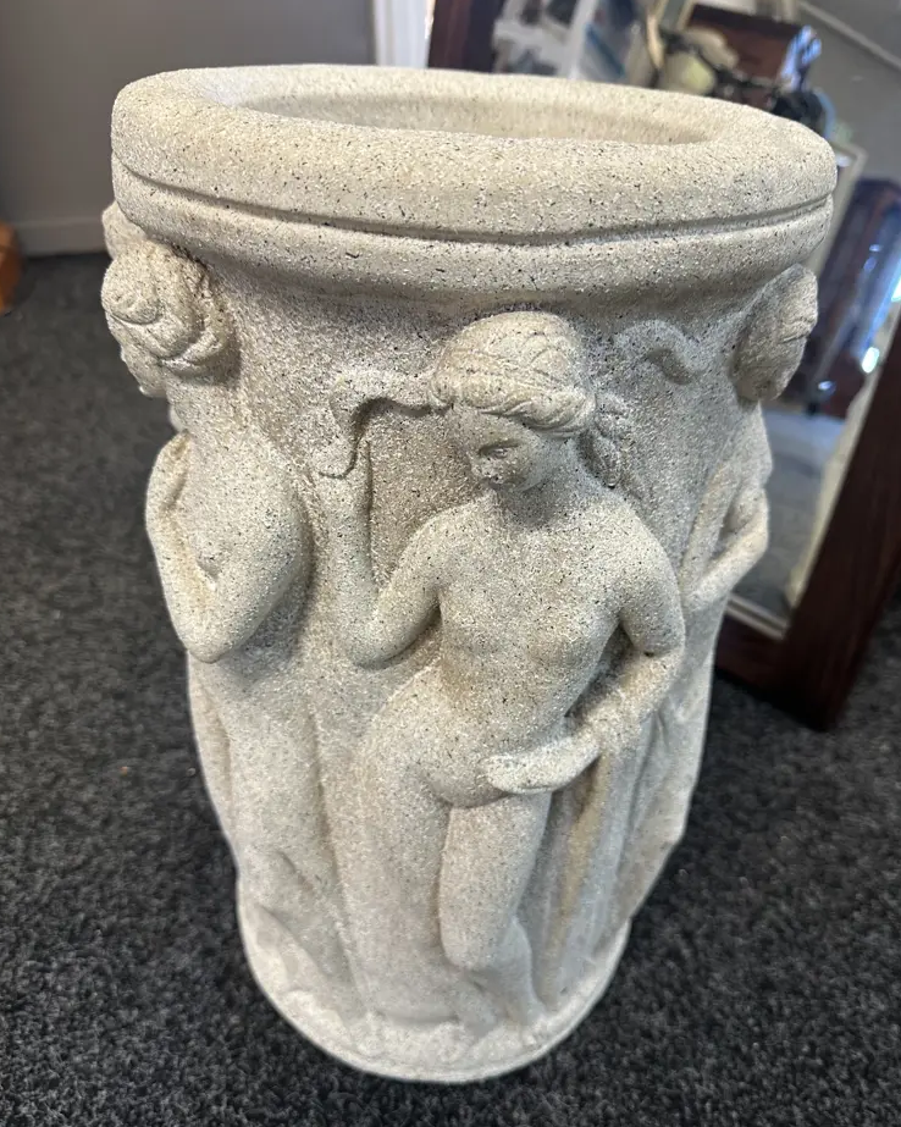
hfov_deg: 54.9
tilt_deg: -34.3
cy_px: 581
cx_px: 459
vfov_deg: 66.0
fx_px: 867
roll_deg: -0.5
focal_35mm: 26
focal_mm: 6.86
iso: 125
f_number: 1.78
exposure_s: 1/50
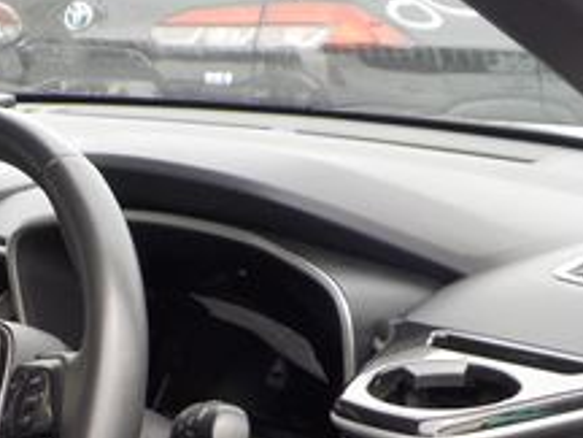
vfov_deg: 16.2
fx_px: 1499
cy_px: 460
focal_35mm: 89
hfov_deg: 21.5
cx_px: 43
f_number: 3.3
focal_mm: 4.1
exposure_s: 1/160
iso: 125
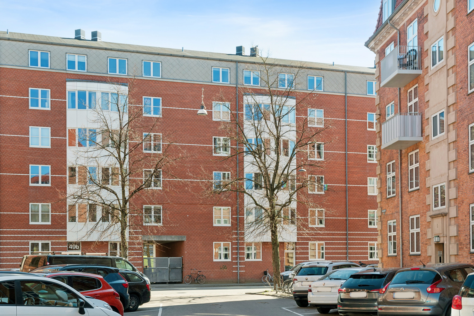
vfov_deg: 28.1
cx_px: 237
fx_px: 632
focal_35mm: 48
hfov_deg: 41.1
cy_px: 158
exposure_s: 1/250
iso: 200
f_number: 8
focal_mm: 32
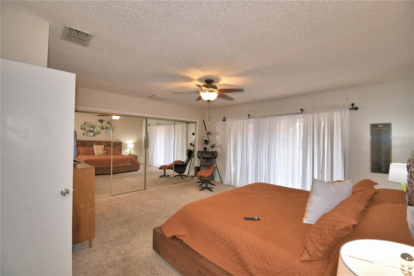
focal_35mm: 15
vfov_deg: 77.3
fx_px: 172
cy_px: 138
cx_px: 207
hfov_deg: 100.4
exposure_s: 1/30
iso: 280
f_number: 4.5
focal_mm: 10
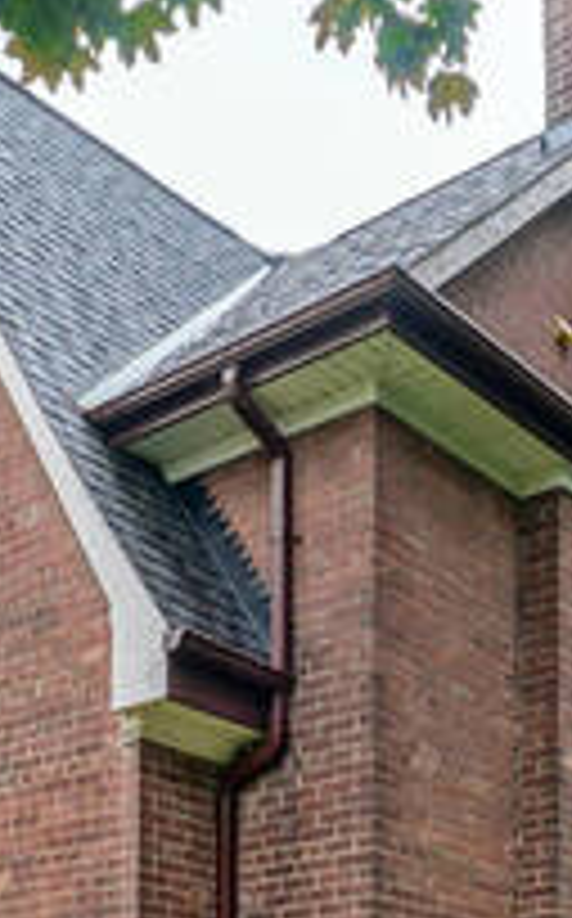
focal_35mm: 48
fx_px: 1201
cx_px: 288
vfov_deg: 40.9
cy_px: 664
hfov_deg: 26.8
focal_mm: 10
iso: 200
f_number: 7.1
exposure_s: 1/25
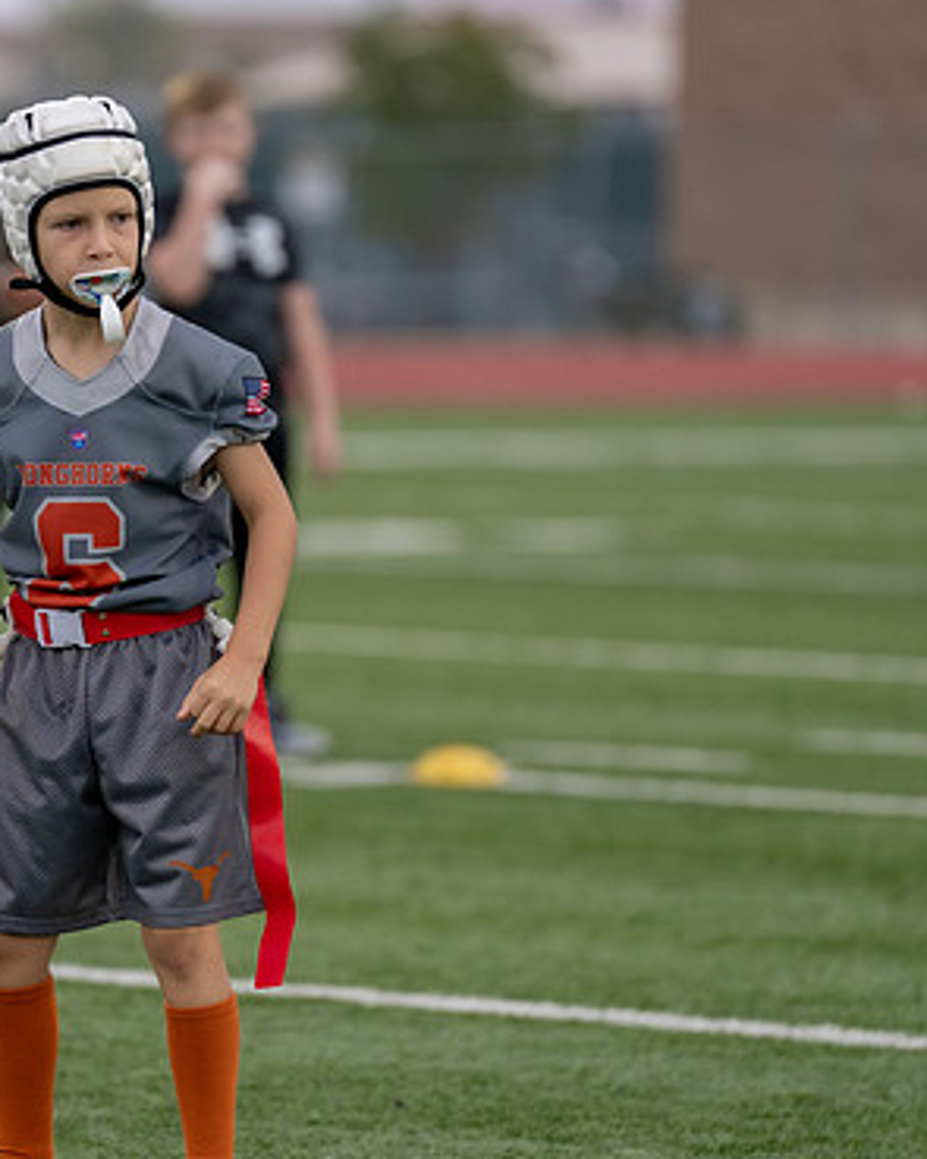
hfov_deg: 4.5
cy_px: 590
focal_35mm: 346
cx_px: 116
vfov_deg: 5.6
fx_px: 11871
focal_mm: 200
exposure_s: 1/1000
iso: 500
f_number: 2.8
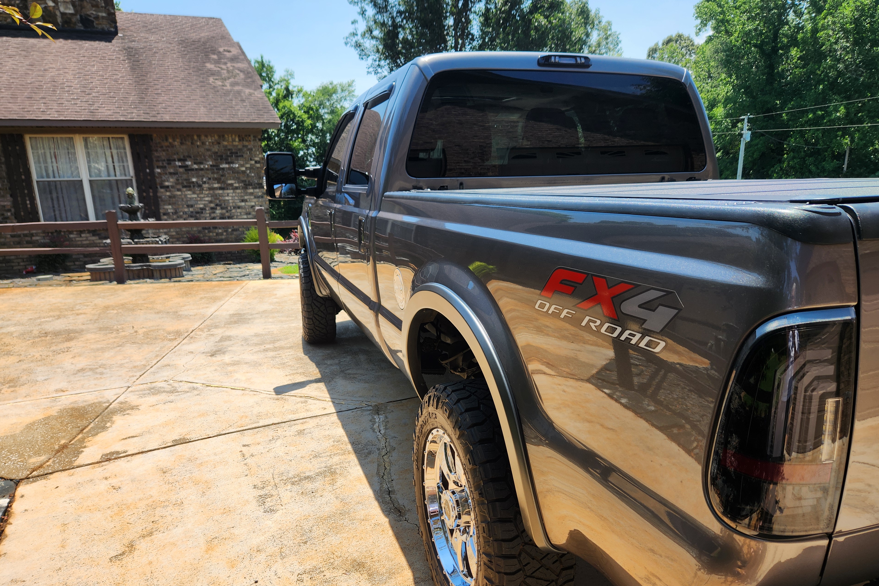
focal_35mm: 25
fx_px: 610
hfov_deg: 71.5
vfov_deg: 51.1
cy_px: 336
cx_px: 444
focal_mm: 5.4
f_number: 1.8
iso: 20
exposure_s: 1/1033
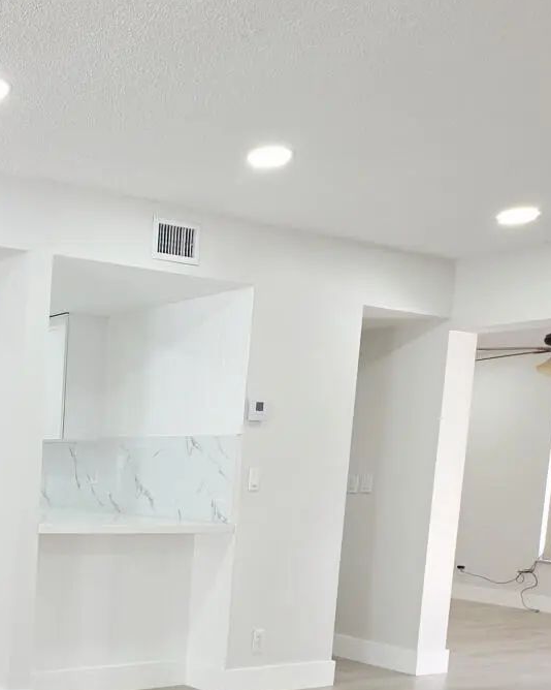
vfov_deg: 45.6
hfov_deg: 31.0
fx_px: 775
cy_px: 548
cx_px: -156
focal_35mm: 38
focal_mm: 2.2
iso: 100
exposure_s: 1/120
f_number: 1.9
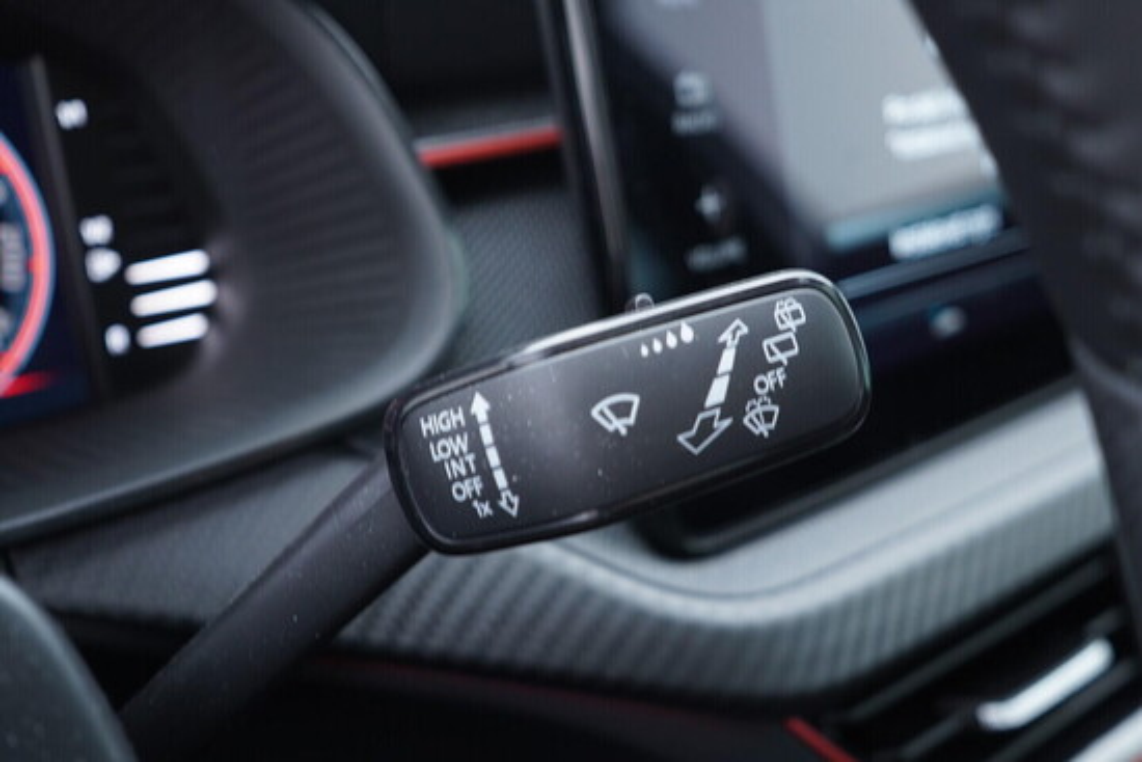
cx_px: 571
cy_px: 381
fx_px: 1142
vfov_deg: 36.9
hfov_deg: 53.1
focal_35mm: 36
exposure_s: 1/40
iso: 400
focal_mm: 24
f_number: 2.8
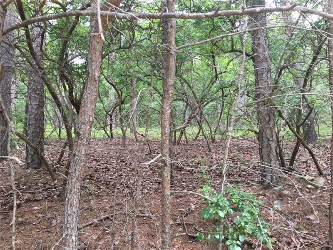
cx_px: 166
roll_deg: -1.3
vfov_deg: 48.2
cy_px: 125
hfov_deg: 61.7
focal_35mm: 29
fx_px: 279
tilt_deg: +9.9
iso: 25
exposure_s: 1/15
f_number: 2.2
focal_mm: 4.15
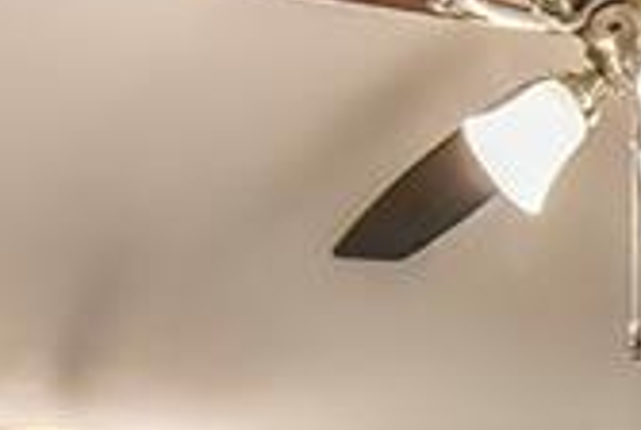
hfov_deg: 20.4
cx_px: 580
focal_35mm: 98
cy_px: 1012
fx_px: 1748
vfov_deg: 11.7
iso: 4000
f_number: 11
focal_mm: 16
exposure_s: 1/125
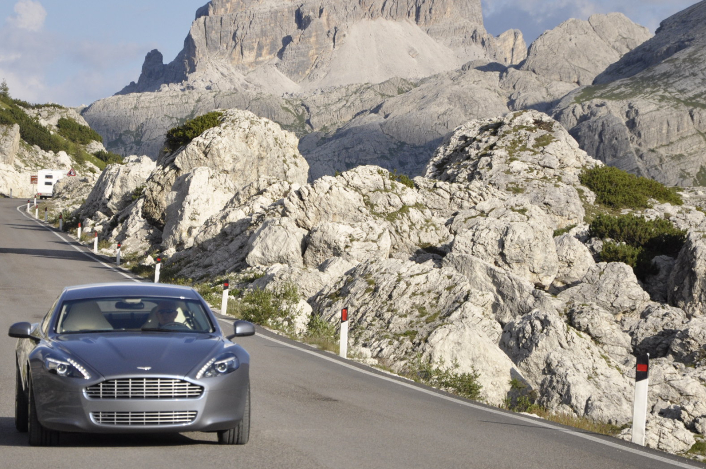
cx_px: 280
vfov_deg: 6.4
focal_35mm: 215
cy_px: 212
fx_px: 4205
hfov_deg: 9.6
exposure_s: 1/2000
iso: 500
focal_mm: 105
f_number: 6.3
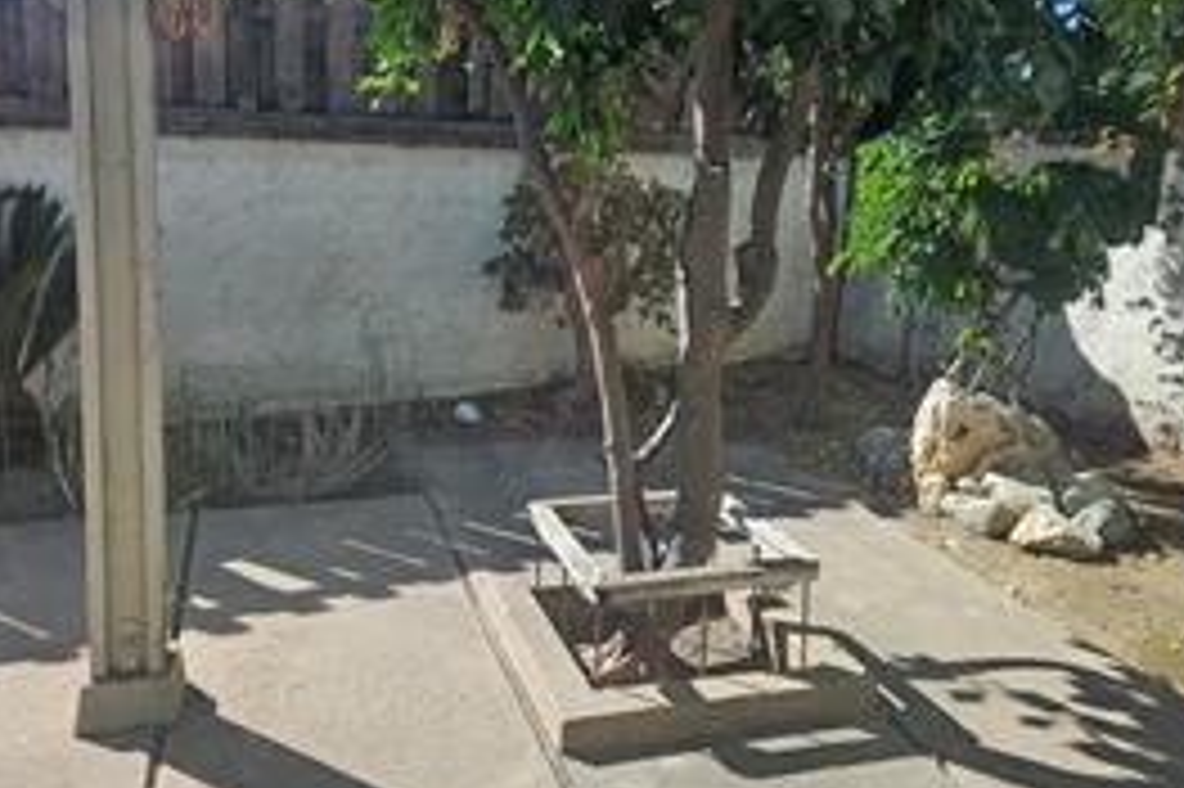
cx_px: 578
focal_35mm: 31
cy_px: 329
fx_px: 1019
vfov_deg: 42.1
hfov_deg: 60.3
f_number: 1.8
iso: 50
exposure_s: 1/1024
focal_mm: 5.4
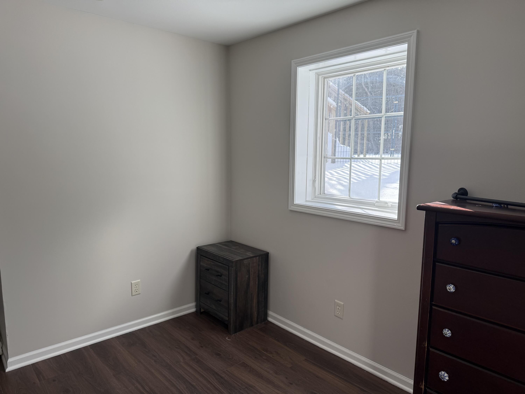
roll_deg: -0.4
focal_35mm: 24
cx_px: 262
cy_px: 197
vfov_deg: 56.8
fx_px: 364
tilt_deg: -8.0
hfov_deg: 71.6
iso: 80
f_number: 1.78
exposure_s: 1/598
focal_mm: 6.76
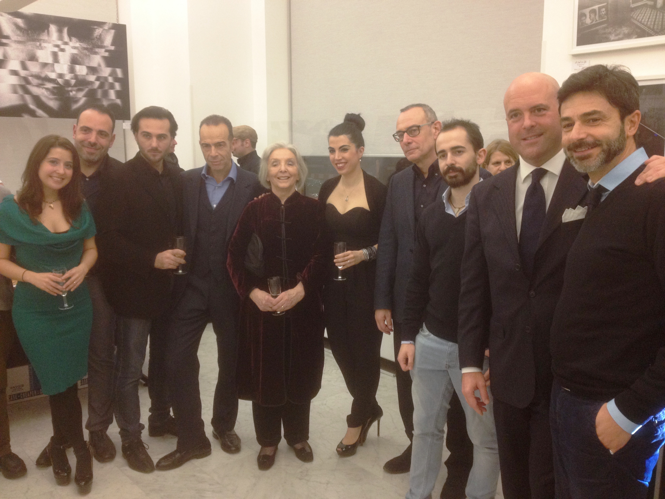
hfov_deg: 52.6
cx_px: 332
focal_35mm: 35
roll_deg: +0.7
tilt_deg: -7.4
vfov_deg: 40.7
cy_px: 250
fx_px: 672
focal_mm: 4.28
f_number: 2.4
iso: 125
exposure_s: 1/20
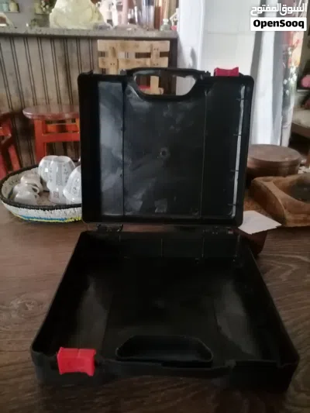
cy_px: 206
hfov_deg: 53.1
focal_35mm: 26
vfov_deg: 67.3
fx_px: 310
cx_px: 155
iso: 1600
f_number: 1.8
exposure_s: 1/20
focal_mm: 5.4
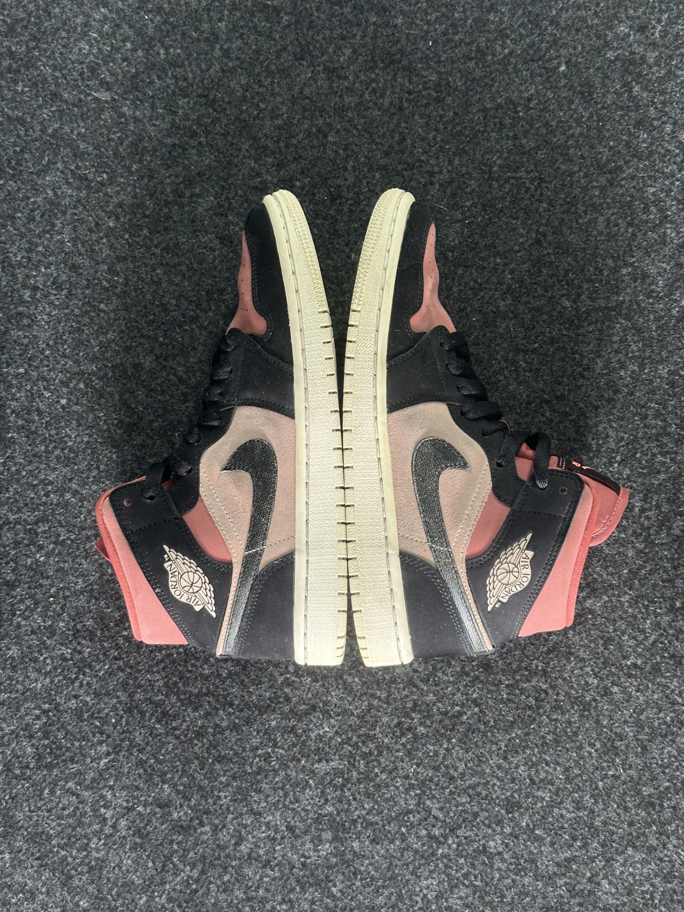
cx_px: 342
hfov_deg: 30.3
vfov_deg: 39.7
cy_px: 456
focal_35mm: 48
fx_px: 1265
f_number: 1.78
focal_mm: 6.86
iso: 200
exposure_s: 1/50
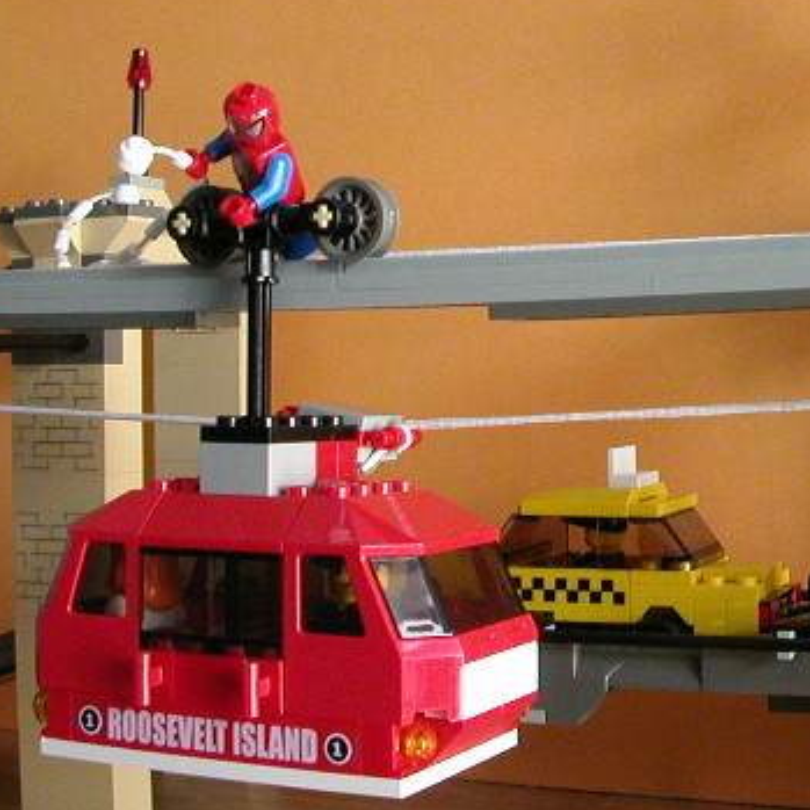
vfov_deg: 28.5
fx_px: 1588
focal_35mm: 60
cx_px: 680
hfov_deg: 27.9
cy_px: 302
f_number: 2.7
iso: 400
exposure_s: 1/19
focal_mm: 5.6
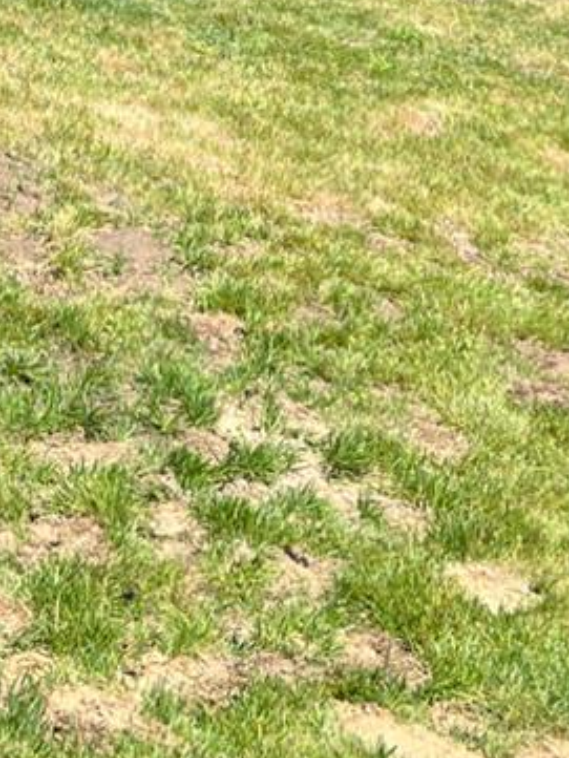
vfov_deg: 17.4
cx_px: 257
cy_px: -134
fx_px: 2366
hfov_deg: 13.7
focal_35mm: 108
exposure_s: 1/2008
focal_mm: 5.7
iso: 50
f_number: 1.5
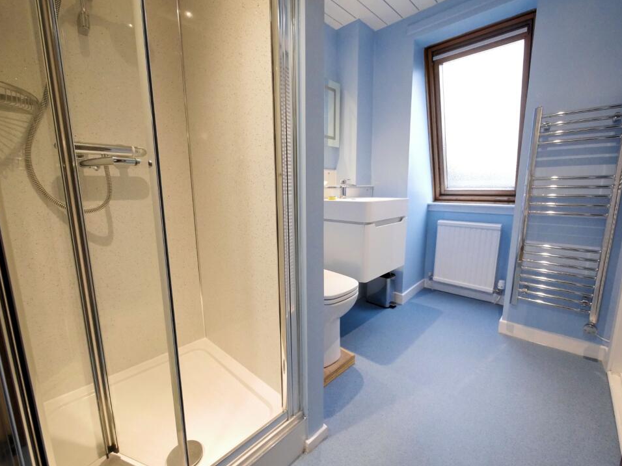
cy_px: 238
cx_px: 297
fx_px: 270
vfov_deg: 81.7
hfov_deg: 98.1
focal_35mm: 15
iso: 3200
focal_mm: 7
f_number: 4
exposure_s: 1/125
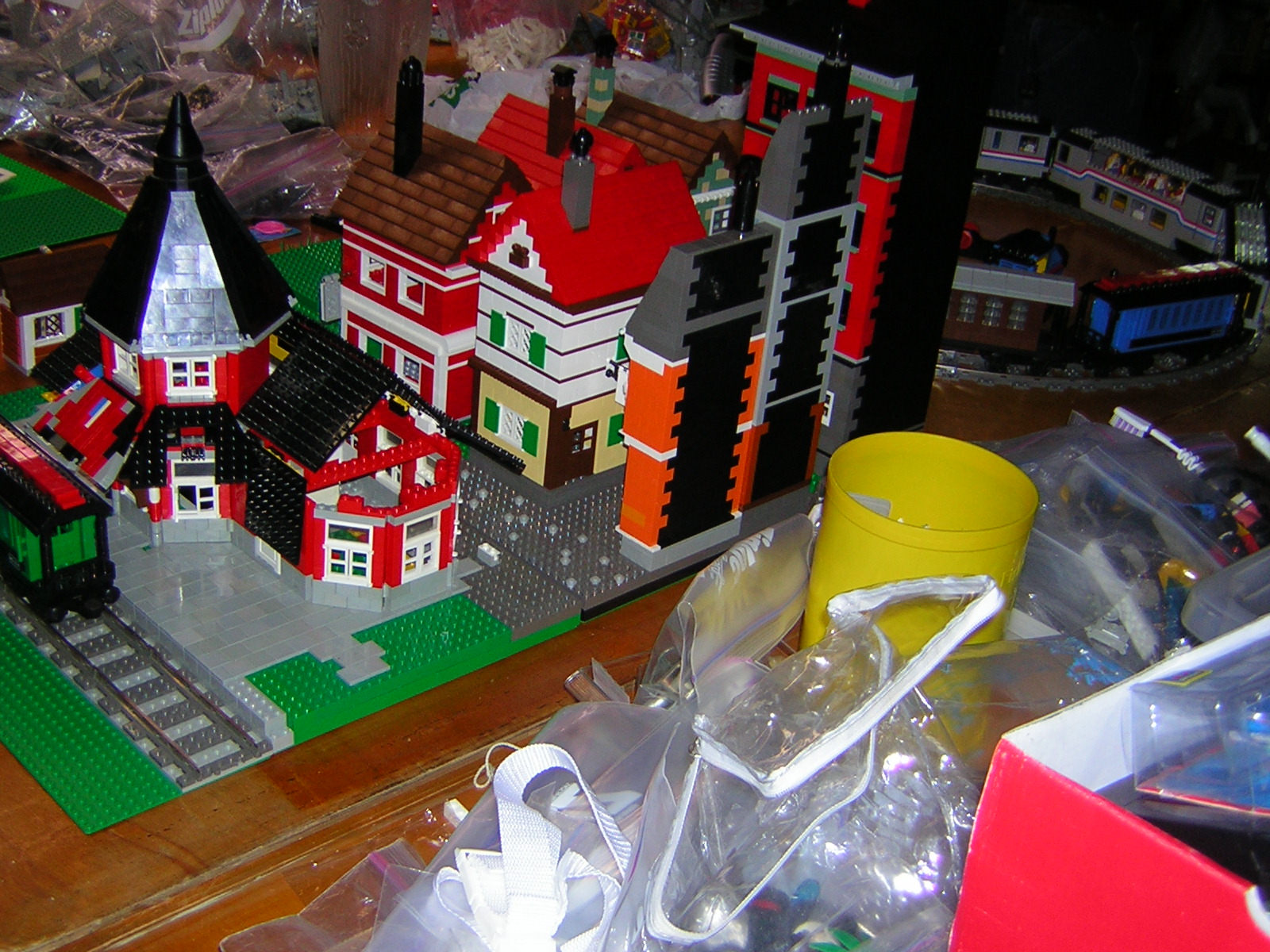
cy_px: 476
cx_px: 635
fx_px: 1724
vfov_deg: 30.9
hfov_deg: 40.4
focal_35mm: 47
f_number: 2.9
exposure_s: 1/60.1
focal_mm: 6.1
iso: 50
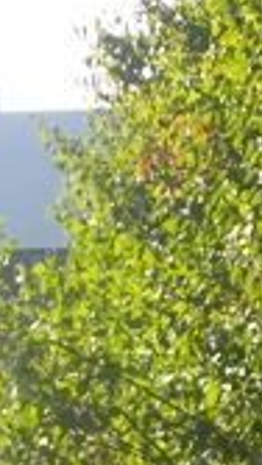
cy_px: 515
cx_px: 85
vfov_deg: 13.7
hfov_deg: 7.9
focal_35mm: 154
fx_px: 1901
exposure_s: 1/400
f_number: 3.7
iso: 80
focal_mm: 5.2
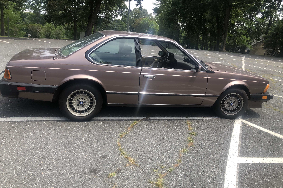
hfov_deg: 61.9
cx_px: 145
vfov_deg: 43.6
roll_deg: -5.2
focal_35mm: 30
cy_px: 94
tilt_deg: -8.7
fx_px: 236
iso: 20
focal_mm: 3.99
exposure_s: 1/694
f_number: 1.8
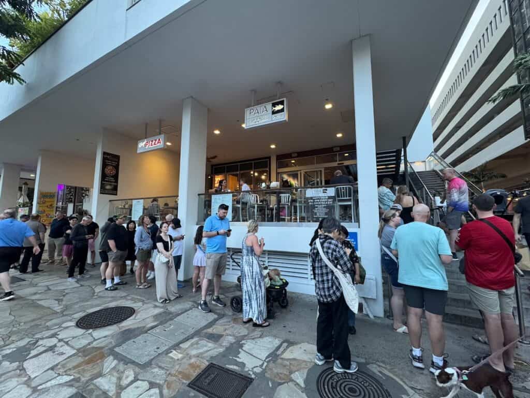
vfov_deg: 85.7
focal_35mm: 14
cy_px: 199
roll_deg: -0.1
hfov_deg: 102.1
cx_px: 265
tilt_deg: +4.9
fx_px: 214
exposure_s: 1/120
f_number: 2.2
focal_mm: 2.22
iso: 320
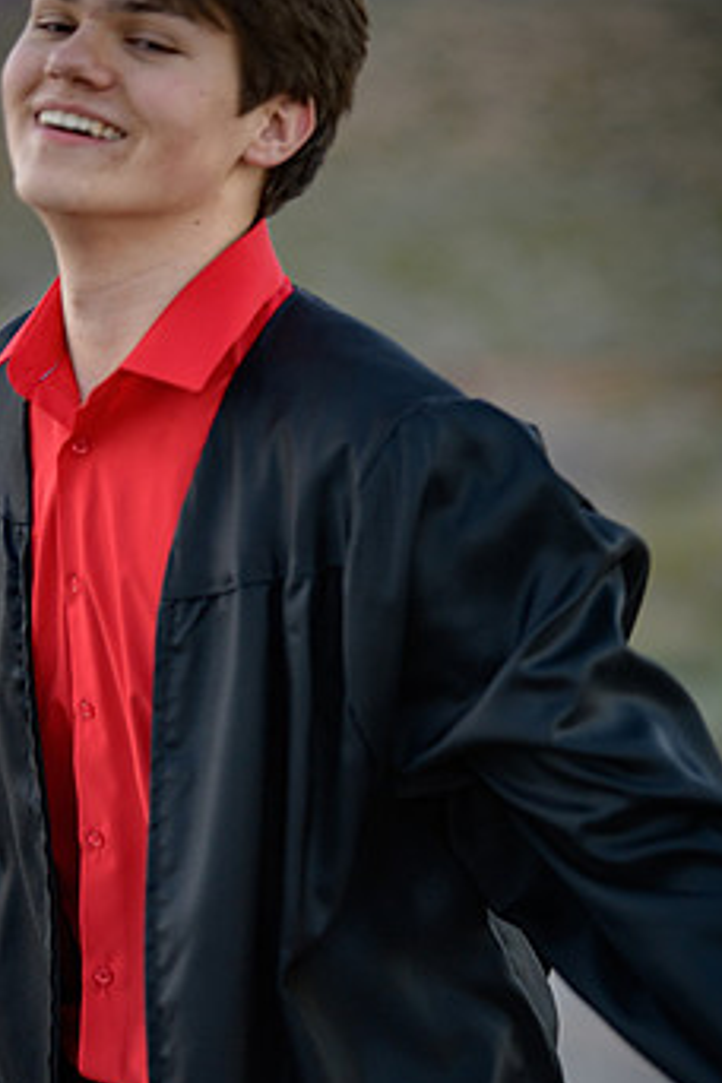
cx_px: 269
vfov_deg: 13.0
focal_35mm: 158
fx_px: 4753
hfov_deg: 8.7
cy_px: 649
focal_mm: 120
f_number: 2.8
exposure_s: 1/640
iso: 250
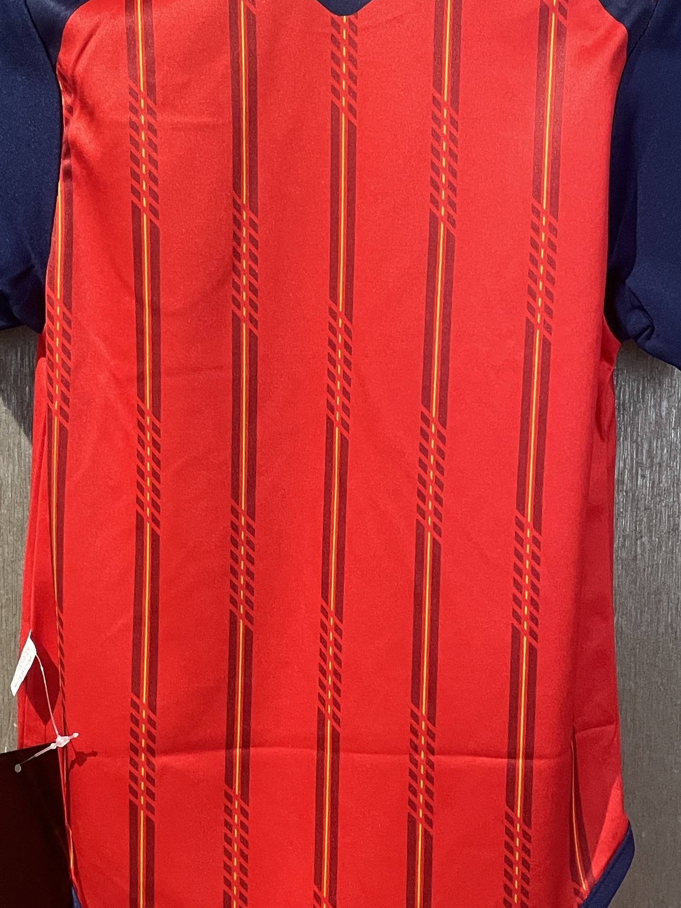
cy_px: 571
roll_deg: +0.3
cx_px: 312
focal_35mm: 51
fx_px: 1338
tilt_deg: -5.2
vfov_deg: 37.3
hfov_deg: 28.5
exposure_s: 1/60
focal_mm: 4.2
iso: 400
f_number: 1.6
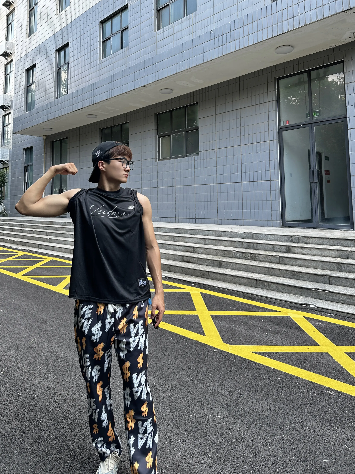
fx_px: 342
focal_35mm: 25
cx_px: 173
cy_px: 231
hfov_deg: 54.9
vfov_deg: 69.4
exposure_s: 1/238
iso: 64
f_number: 1.78
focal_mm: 6.86
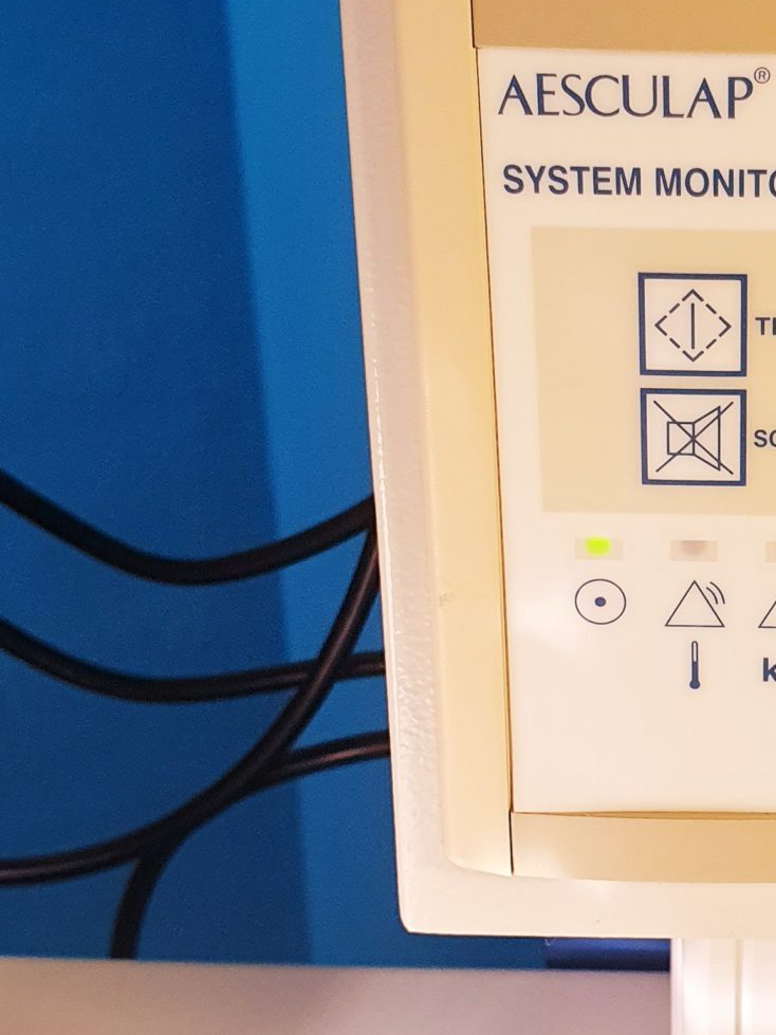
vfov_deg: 28.6
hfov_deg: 20.8
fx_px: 2033
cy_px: 497
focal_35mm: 68
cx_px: 795
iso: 200
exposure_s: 1/50
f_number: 2.4
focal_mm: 4.3
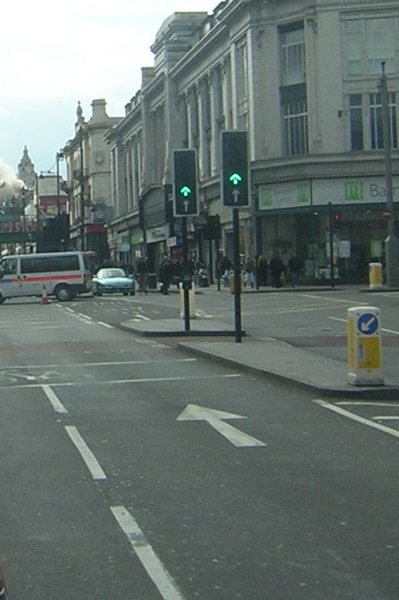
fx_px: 1447
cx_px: 3
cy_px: 162
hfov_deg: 15.4
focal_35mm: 87
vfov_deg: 23.2
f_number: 5.2
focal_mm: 4.7
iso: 100
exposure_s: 1/315
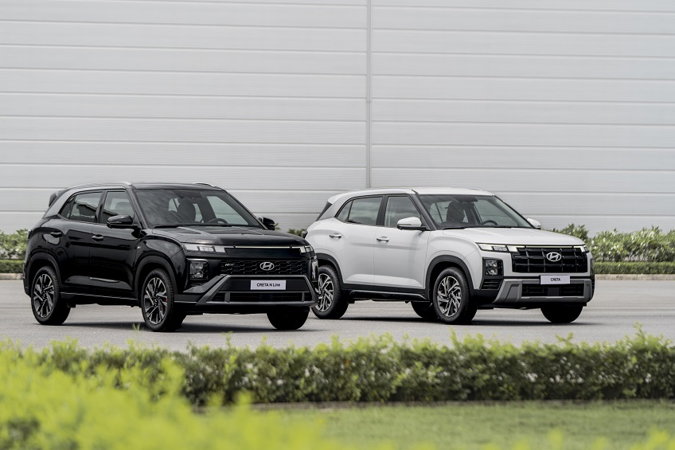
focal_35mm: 151
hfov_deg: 13.6
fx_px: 2831
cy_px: 206
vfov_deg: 9.1
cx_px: 291
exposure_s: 1/800
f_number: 3.2
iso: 100
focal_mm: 128
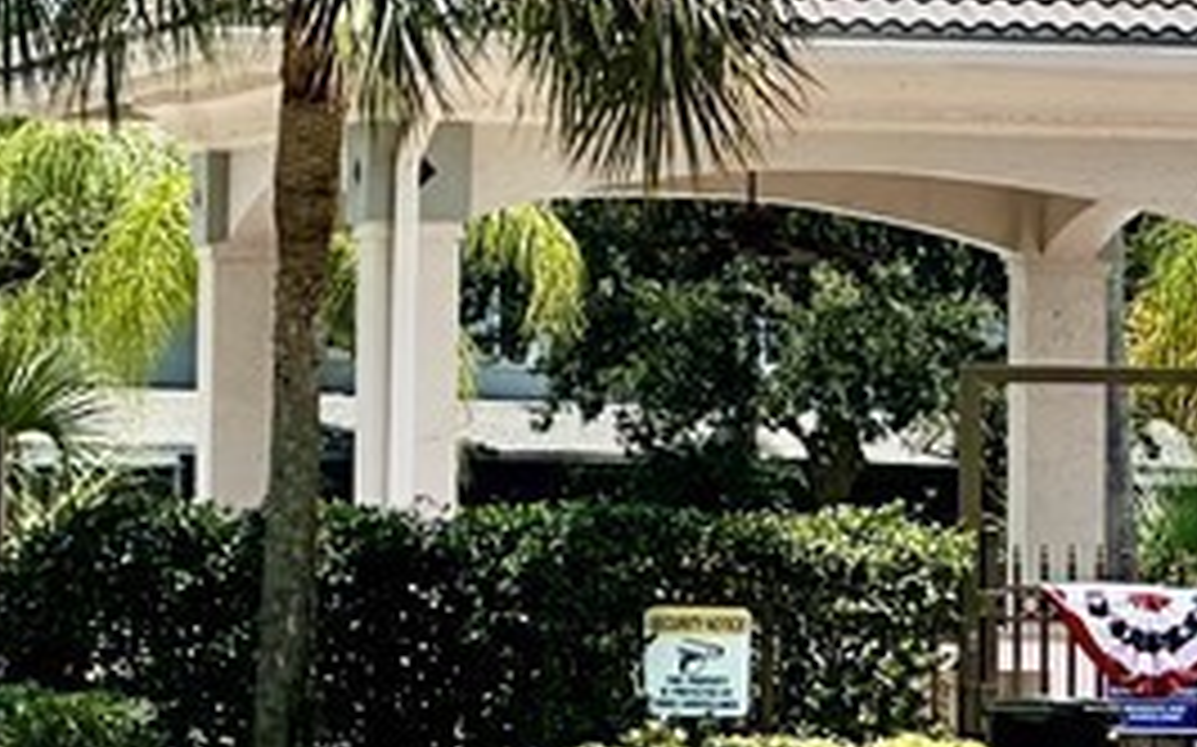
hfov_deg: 6.7
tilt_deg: +4.2
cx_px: -144
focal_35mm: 314
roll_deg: -1.0
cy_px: -158
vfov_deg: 4.2
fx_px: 10239
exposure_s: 1/1074
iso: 32
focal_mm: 9
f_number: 2.8
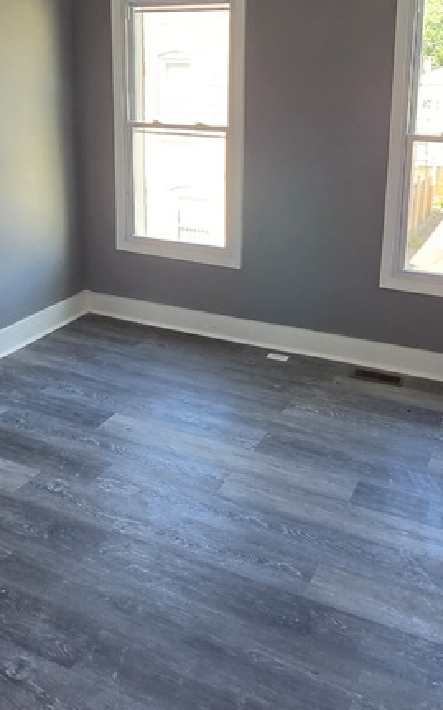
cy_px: 219
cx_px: 224
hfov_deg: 39.4
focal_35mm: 32
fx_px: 619
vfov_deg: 57.9
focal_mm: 2.2
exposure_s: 1/120
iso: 160
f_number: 2.2
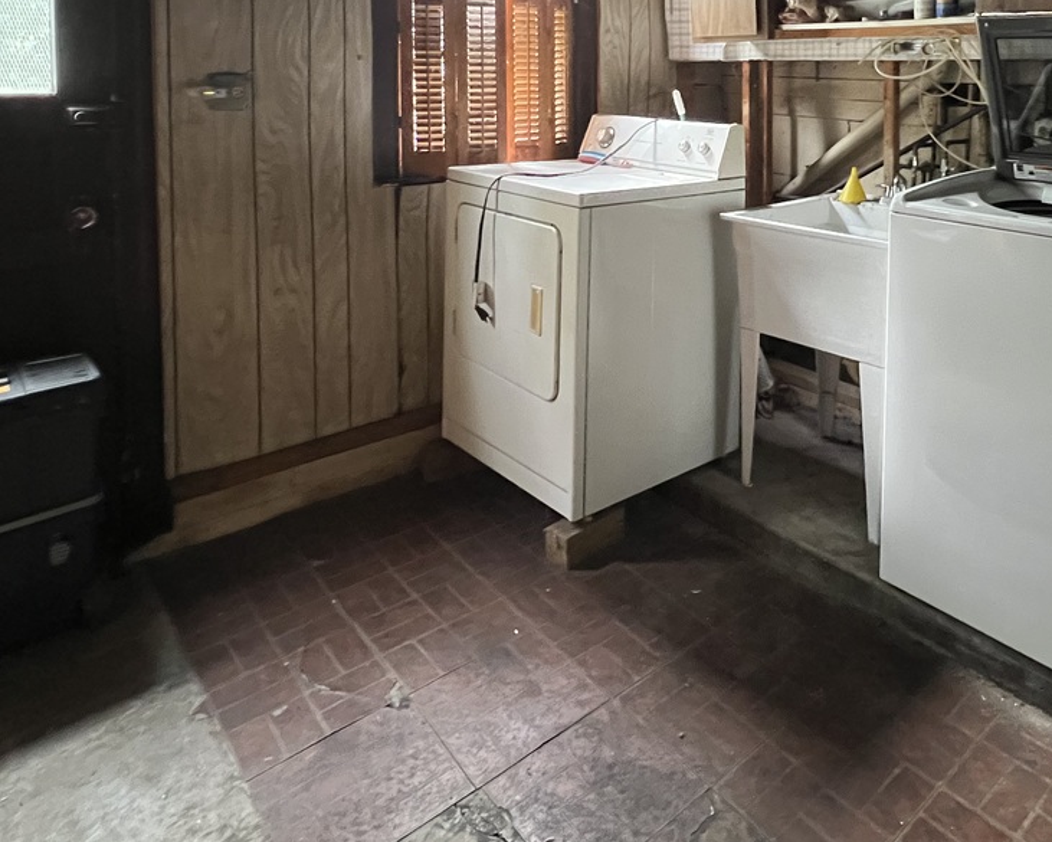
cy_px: 104
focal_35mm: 25
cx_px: 748
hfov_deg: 65.2
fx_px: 778
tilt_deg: -2.3
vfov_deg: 51.1
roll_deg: -0.3
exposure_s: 1/60
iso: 1000
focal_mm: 1.57
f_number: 1.8
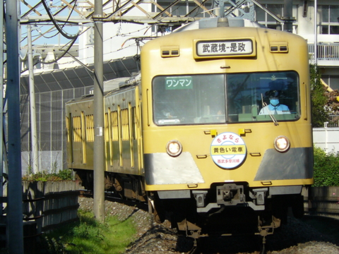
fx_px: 3819
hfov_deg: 5.1
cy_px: 127
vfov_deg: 3.8
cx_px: 170
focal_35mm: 390
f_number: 5.6
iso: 100
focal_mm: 43.3
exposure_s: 1/400
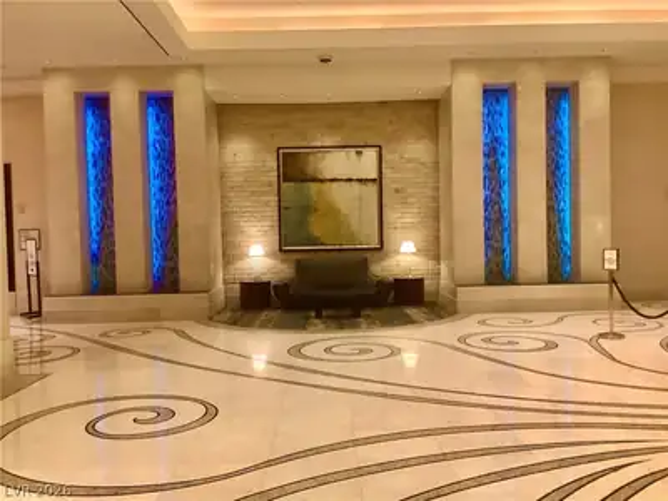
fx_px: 598
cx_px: 334
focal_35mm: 31
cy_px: 250
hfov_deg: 58.4
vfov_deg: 45.4
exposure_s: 1/60
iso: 320
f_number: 2.4
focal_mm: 3.3
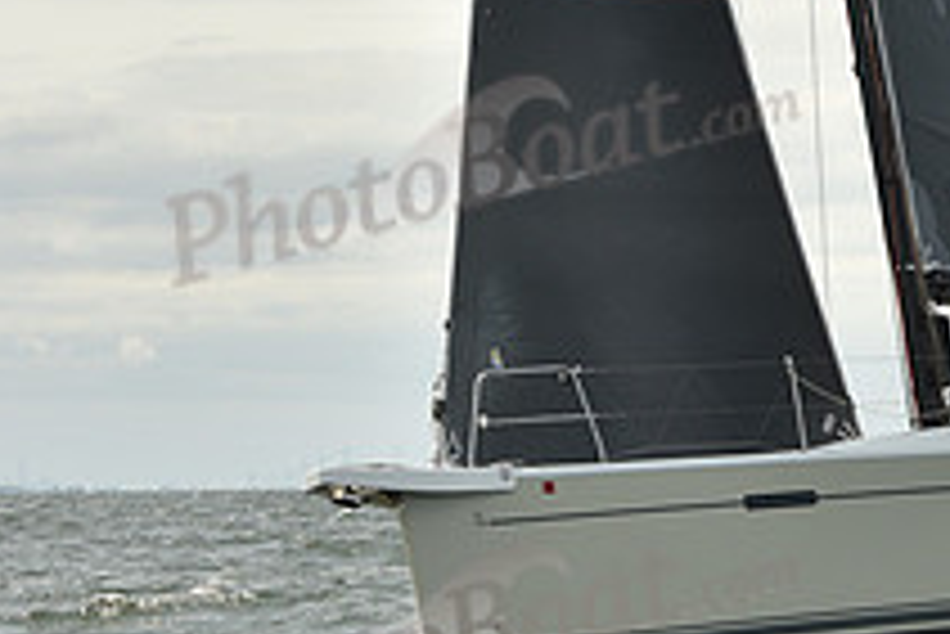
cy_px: 339
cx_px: 1036
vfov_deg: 5.1
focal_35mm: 269
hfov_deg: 7.6
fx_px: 7103
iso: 250
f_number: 10
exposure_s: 1/800
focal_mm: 98
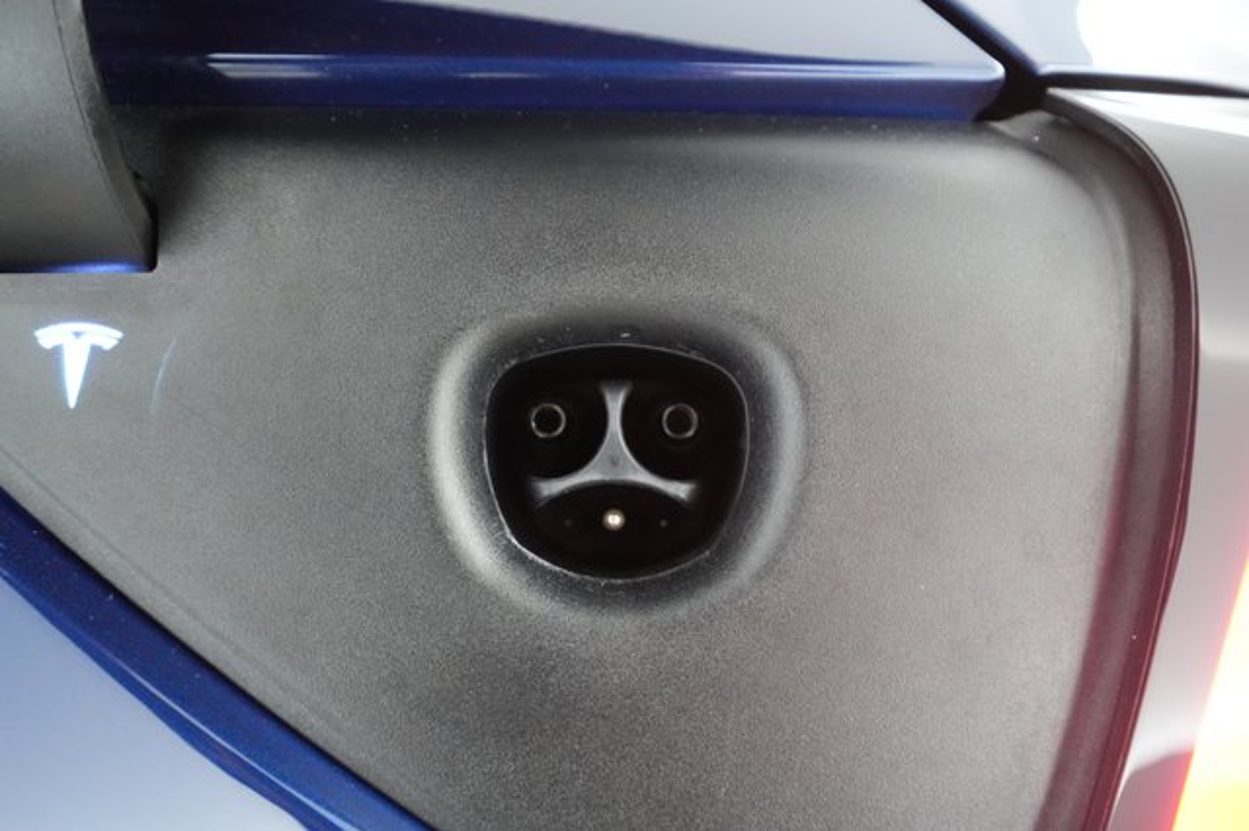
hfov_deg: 67.4
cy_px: 416
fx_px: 936
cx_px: 624
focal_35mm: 27
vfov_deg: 47.9
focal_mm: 27
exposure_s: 1/100
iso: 12800
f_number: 4.5
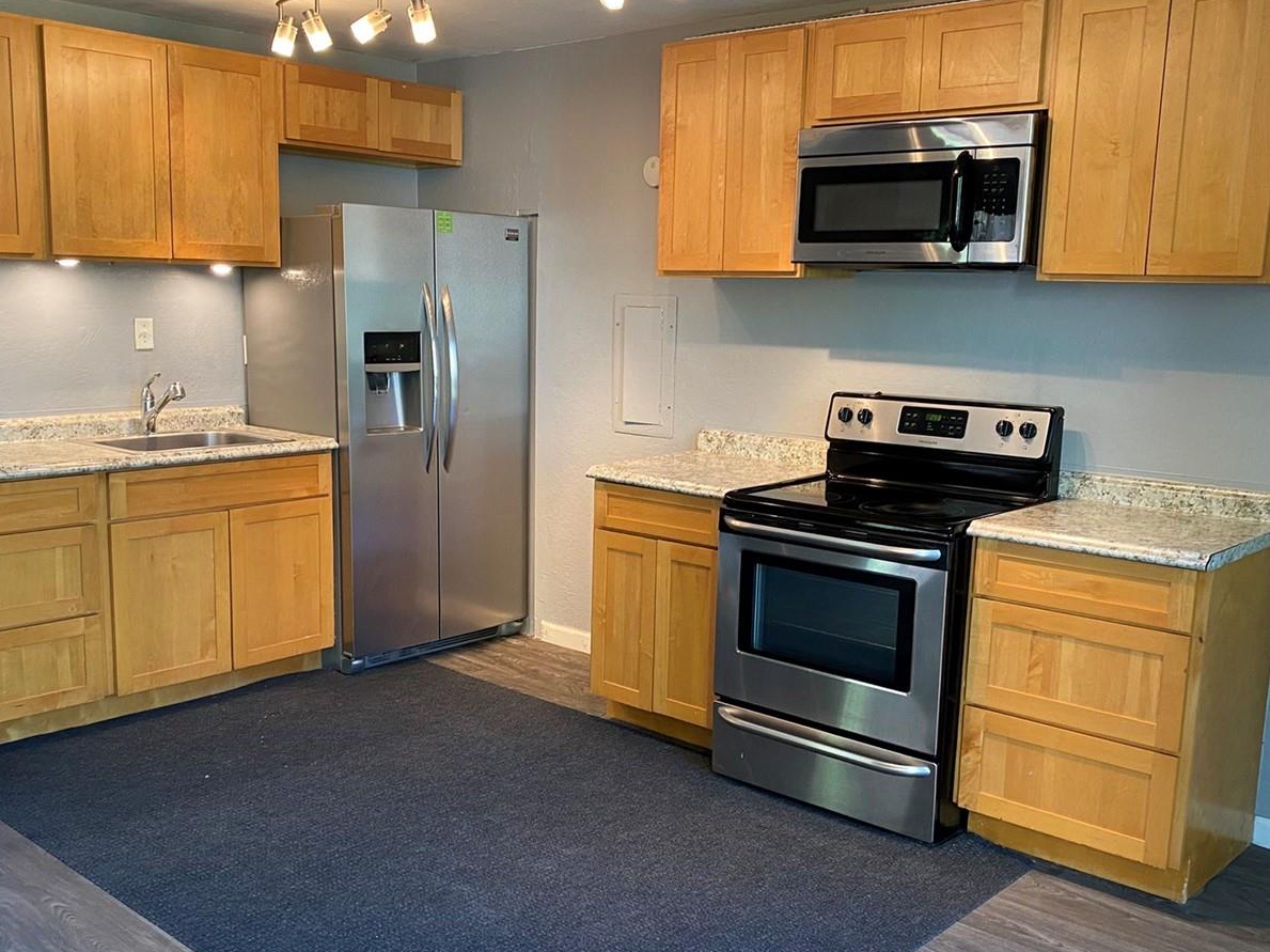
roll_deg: -0.9
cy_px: 524
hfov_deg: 52.6
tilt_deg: -12.8
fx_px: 1284
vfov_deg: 40.6
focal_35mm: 35
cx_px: 607
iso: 160
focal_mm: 4.25
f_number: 1.8
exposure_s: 1/60
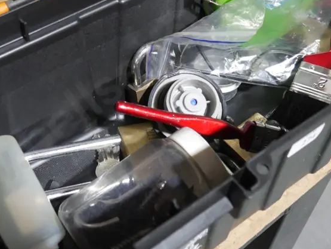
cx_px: 158
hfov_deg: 32.7
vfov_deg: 24.5
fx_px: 565
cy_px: 52
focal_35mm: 59
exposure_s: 1/60
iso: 1000
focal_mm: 16
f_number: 3.6
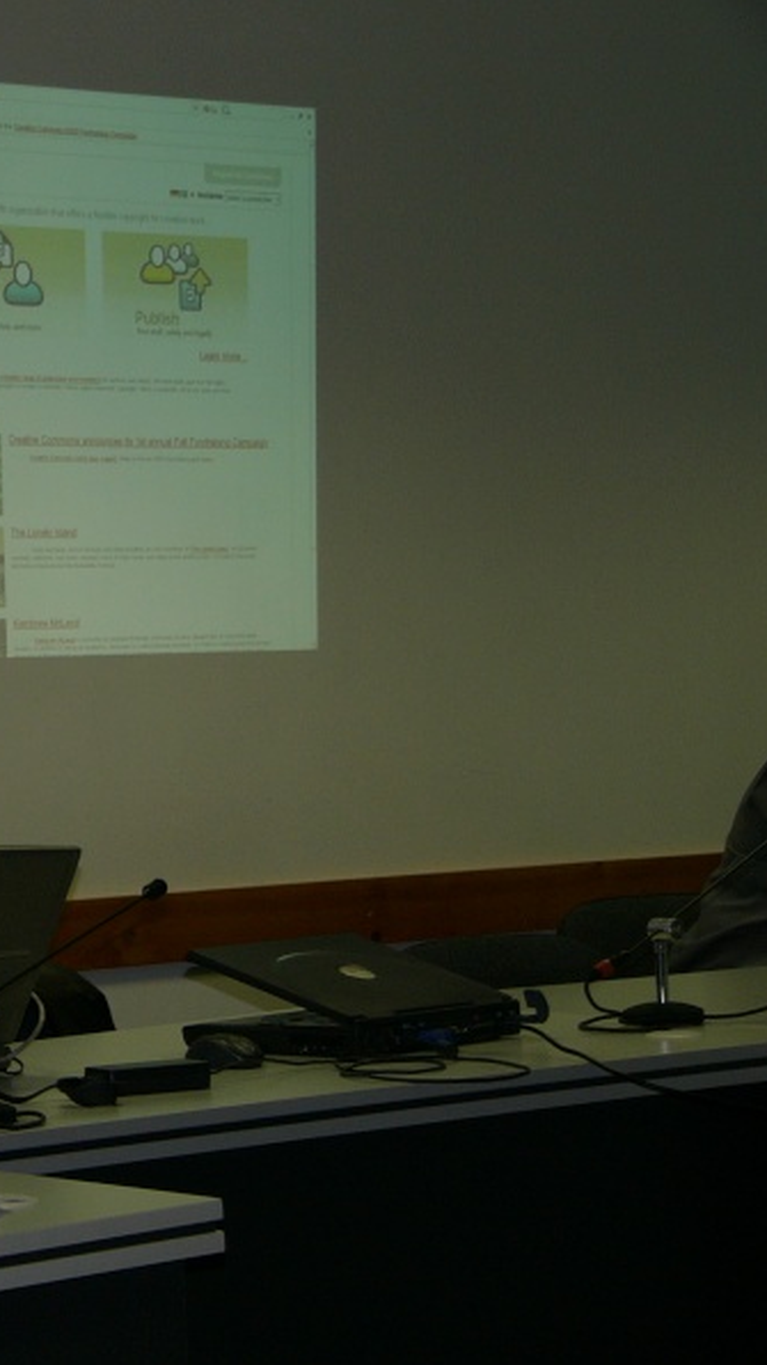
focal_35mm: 114
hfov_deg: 10.5
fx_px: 4124
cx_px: -142
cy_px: 685
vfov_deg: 18.8
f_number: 2.8
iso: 50
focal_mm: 13
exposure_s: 1/80
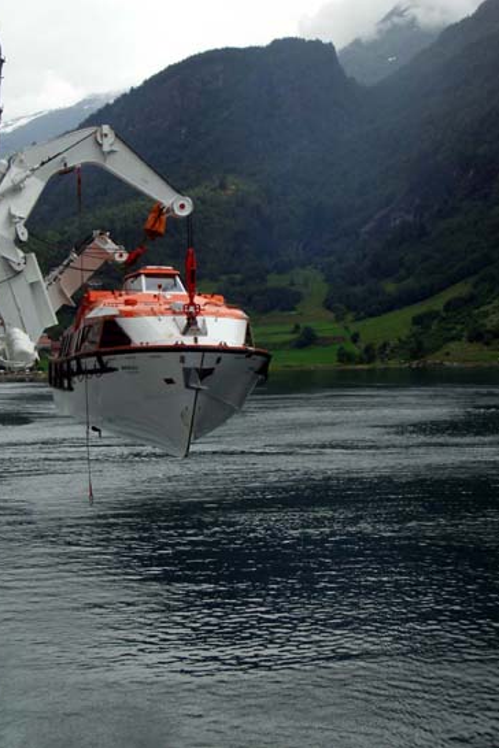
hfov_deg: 20.9
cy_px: 375
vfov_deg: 31.0
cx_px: 221
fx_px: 1351
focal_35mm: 65
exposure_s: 1/250
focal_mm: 10.2
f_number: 5.6
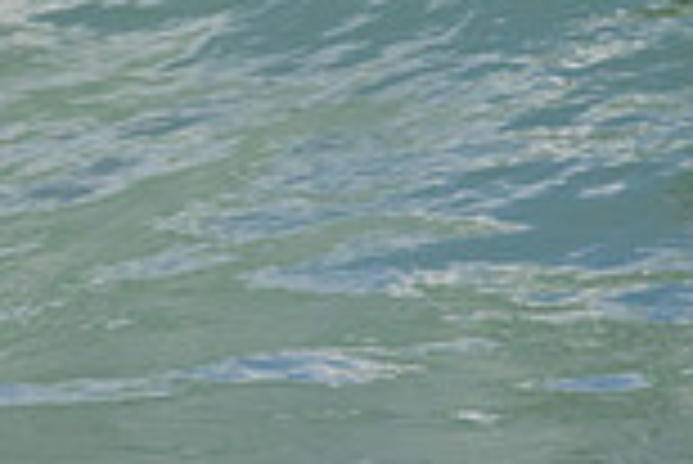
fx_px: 57880
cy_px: -115
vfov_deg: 0.5
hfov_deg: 0.7
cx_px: 333
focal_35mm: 3004
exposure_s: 1/2000
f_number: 11
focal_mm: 800
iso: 1600
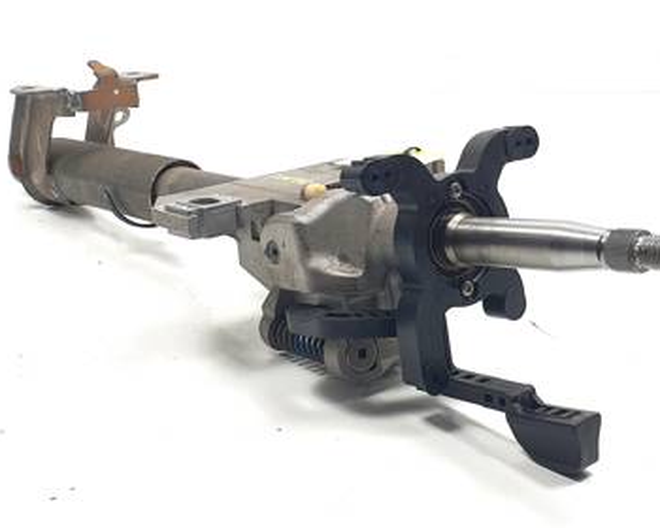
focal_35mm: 29
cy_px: 256
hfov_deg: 60.4
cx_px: 339
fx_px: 566
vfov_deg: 50.0
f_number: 2.4
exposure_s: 1/123
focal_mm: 4.3
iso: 50
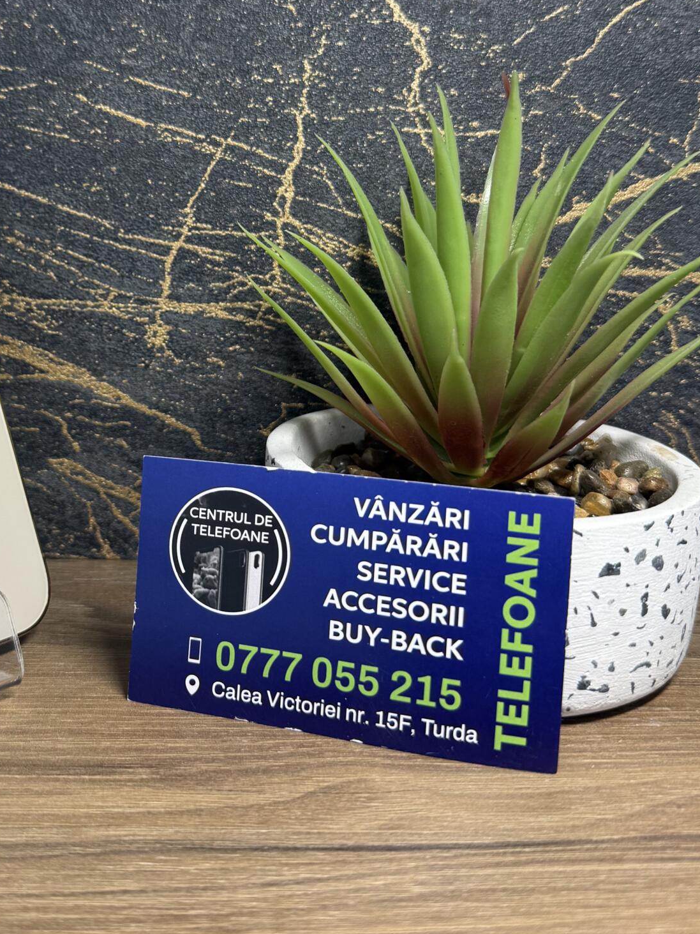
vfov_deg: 44.3
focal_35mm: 42
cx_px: 154
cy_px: 331
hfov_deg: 33.5
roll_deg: -1.0
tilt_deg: -8.7
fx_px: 1133
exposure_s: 1/132
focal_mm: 6.76
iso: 50
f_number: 1.78
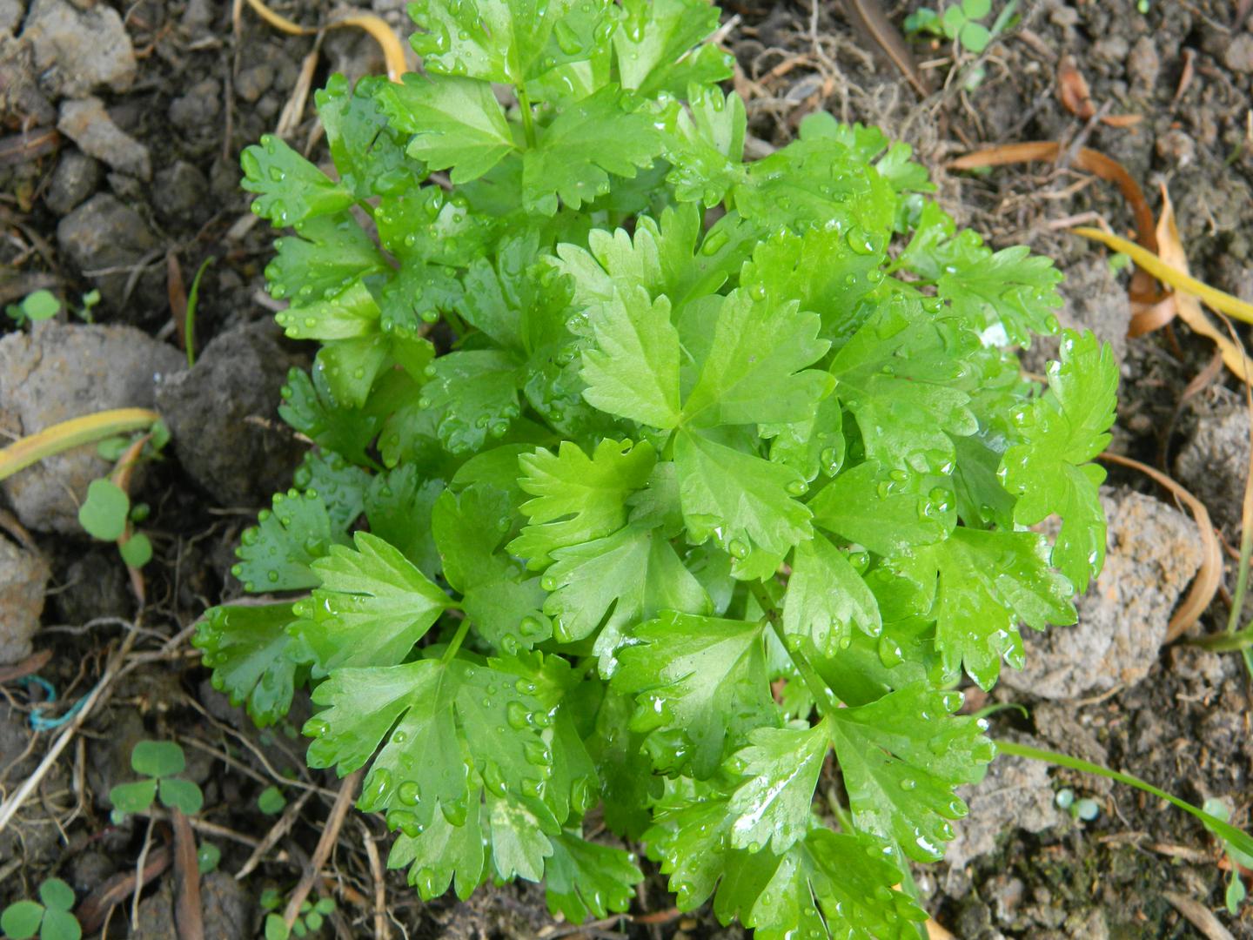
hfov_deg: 40.4
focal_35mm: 47
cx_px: 626
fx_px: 1701
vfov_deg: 30.9
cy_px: 470
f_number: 3.6
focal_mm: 8.4
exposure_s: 1/50
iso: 125
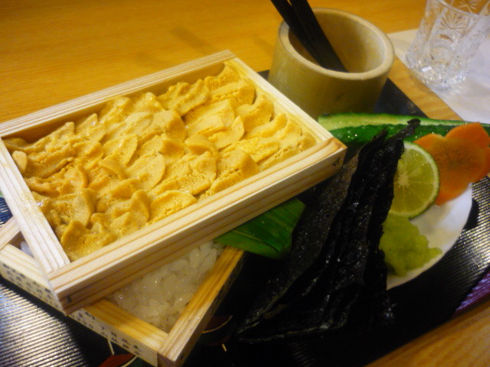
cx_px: 245
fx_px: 467
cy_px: 184
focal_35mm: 33
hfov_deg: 55.4
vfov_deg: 42.9
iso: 400
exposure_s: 1/20
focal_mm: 5.5
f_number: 2.8
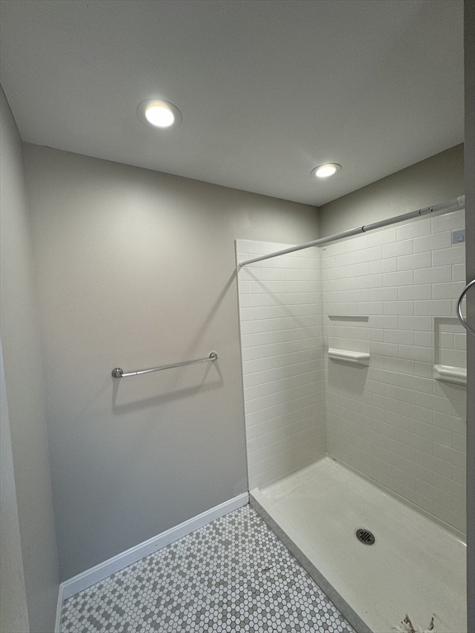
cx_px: 238
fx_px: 256
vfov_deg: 102.1
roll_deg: +2.5
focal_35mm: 14
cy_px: 316
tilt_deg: -2.1
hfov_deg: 85.7
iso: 80
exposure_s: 1/100
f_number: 2.2
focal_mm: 2.22
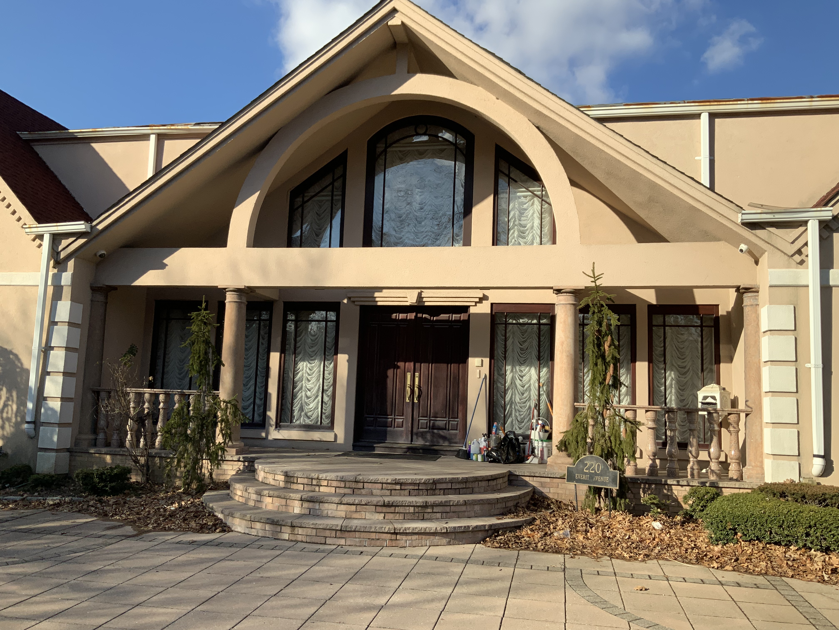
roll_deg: -1.8
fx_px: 703
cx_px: 420
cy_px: 315
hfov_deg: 61.7
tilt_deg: +6.5
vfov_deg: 48.2
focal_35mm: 29
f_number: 1.8
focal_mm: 3
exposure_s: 1/1626
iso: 16
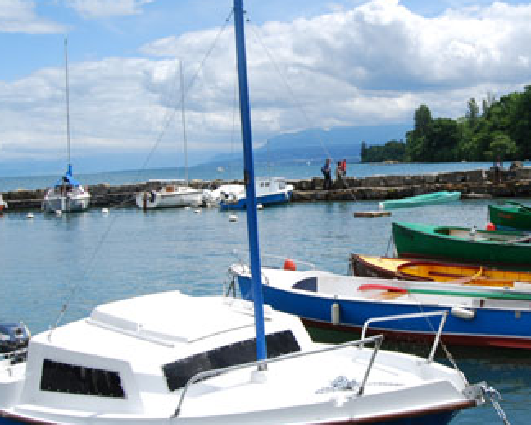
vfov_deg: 32.1
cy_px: 194
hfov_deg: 38.6
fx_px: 738
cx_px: 392
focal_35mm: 47
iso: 100
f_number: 9
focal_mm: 18
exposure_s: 1/320
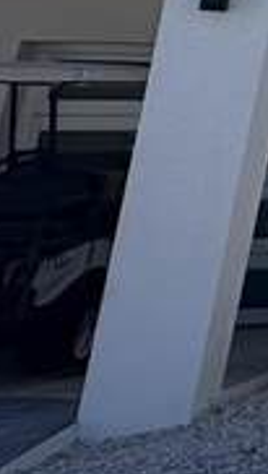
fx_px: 1346
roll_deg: -0.1
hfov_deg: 5.5
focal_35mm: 107
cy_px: -159
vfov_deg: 18.4
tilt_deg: +13.2
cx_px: 1520
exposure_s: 1/1916
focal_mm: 2.22
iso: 50
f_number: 2.2
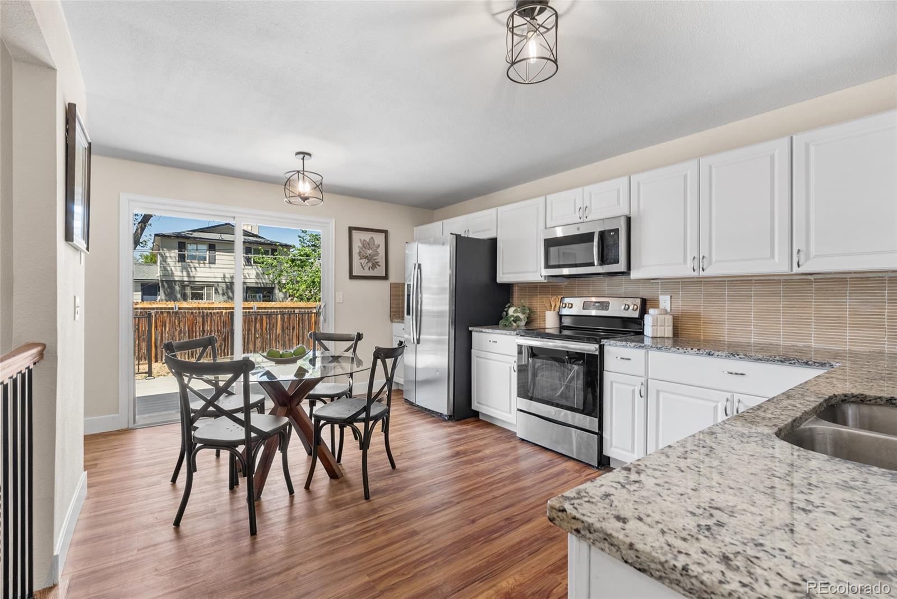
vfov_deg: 73.8
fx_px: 399
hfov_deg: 96.7
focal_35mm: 16
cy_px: 300
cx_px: 448
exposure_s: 1/1.67
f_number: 8
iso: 200
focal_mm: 16
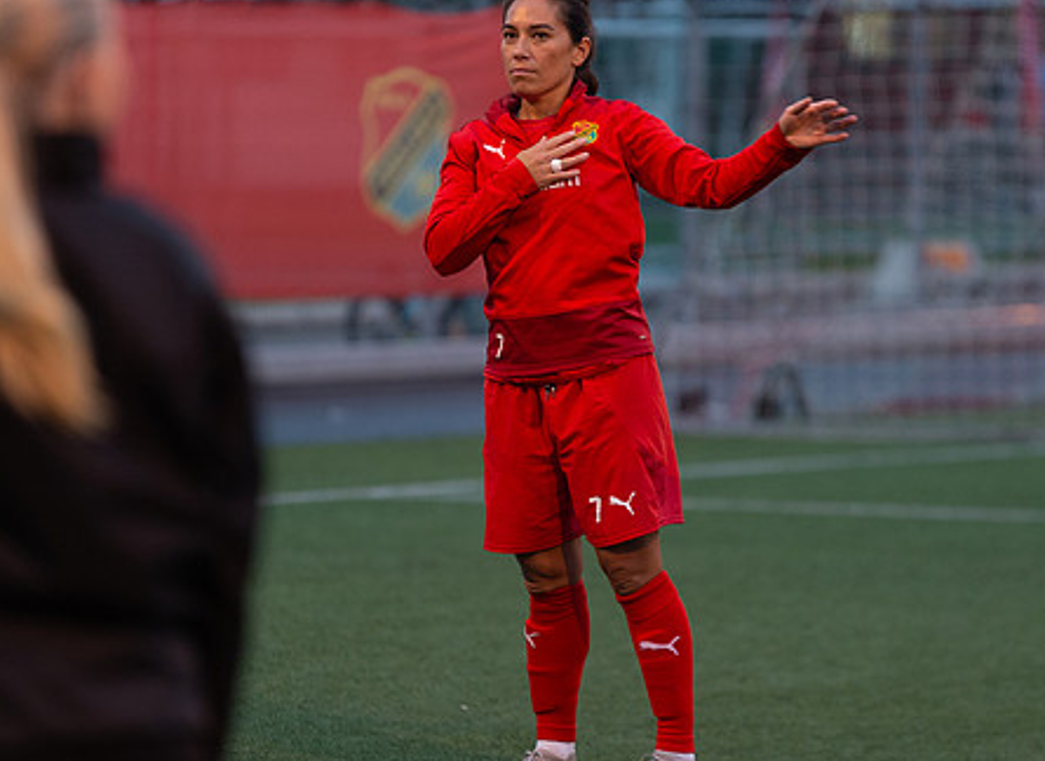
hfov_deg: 7.2
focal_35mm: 277
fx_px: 8275
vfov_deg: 5.3
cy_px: 385
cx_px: 510
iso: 2500
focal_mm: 200
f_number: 3.2
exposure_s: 1/400
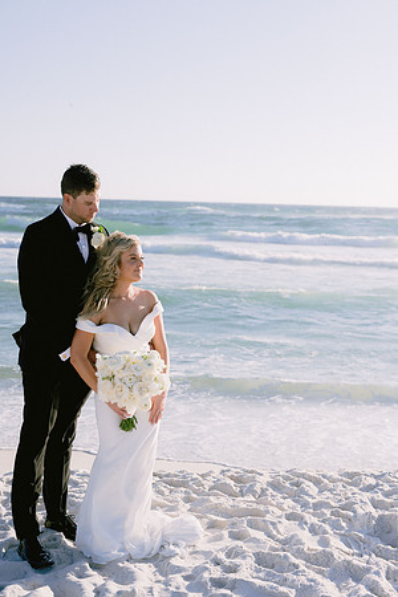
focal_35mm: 50
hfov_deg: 27.0
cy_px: 298
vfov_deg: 39.6
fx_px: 829
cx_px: 199
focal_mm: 50
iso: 200
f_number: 4
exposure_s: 1/2000
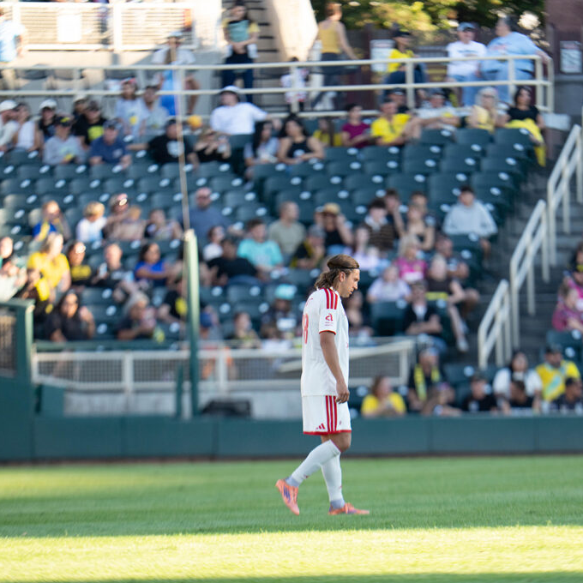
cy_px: 292
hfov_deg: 3.4
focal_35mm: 512
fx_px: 9756
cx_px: 361
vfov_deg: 3.4
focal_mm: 400
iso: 1000
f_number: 2.8
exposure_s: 1/2000
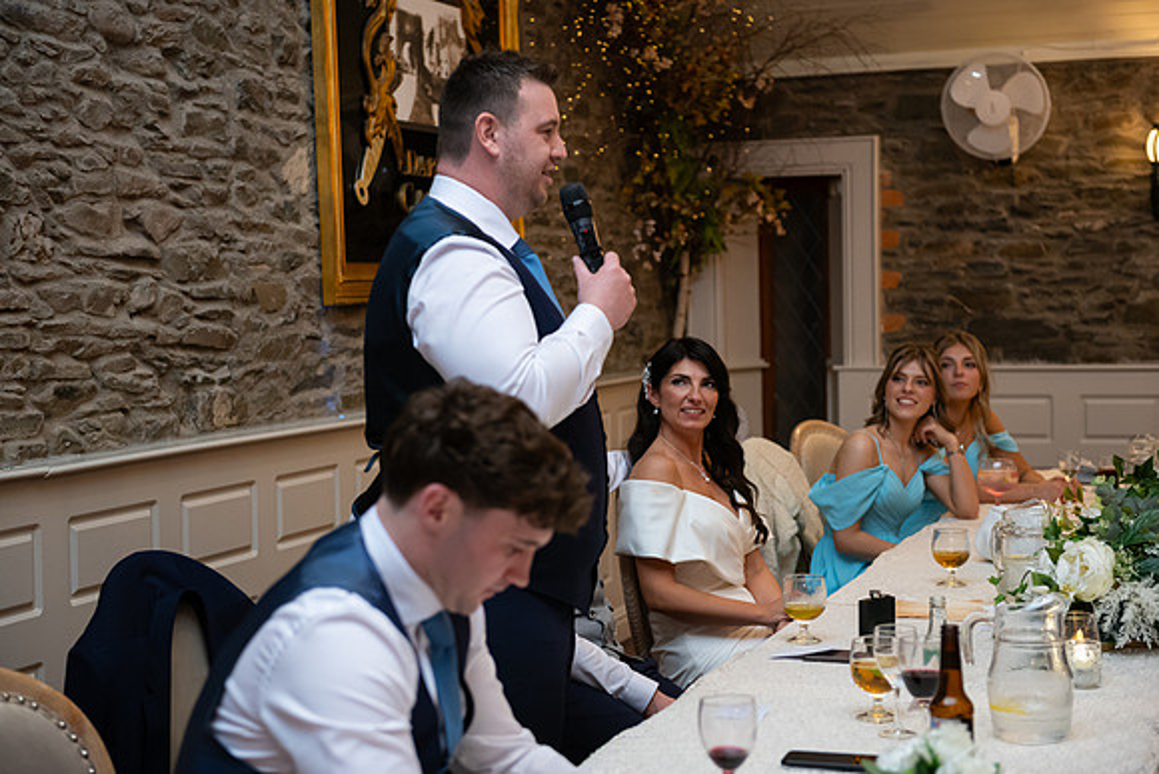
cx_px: 580
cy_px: 387
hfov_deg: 32.4
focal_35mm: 62
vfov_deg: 21.9
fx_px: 1996
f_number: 3.5
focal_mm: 62
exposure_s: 1/160
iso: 800
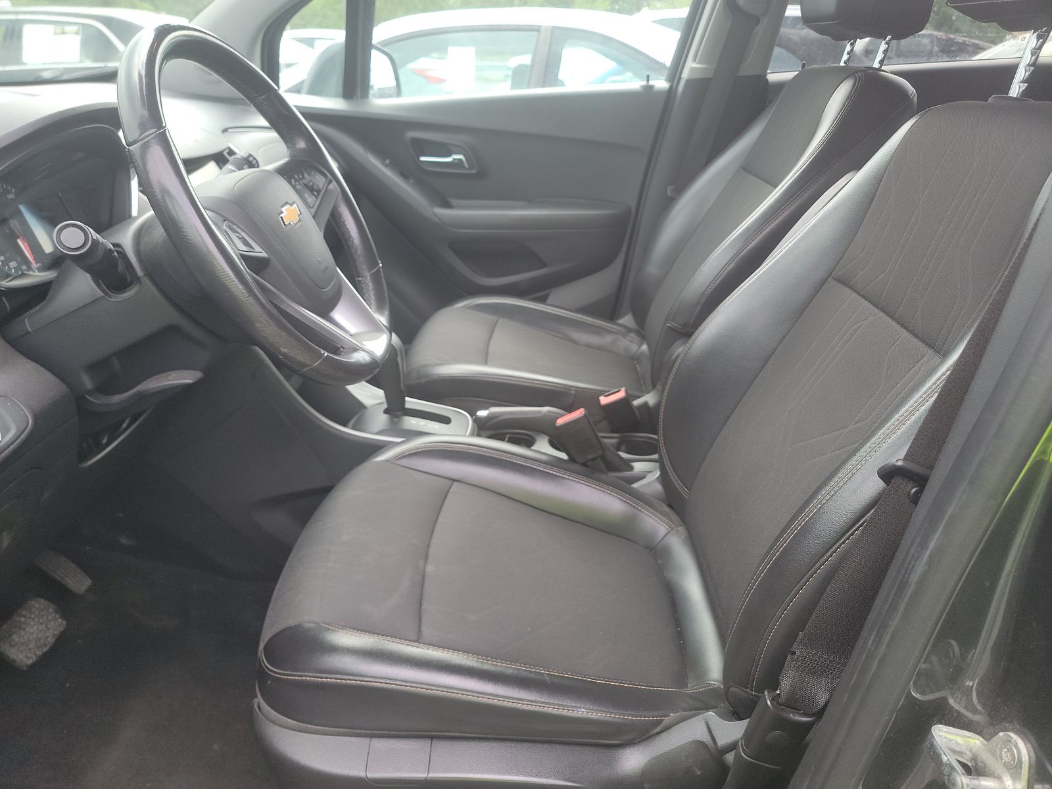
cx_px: 526
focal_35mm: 24
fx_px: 729
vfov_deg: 56.8
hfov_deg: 71.6
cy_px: 394
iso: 84
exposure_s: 1/119
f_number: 1.8
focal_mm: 6.7
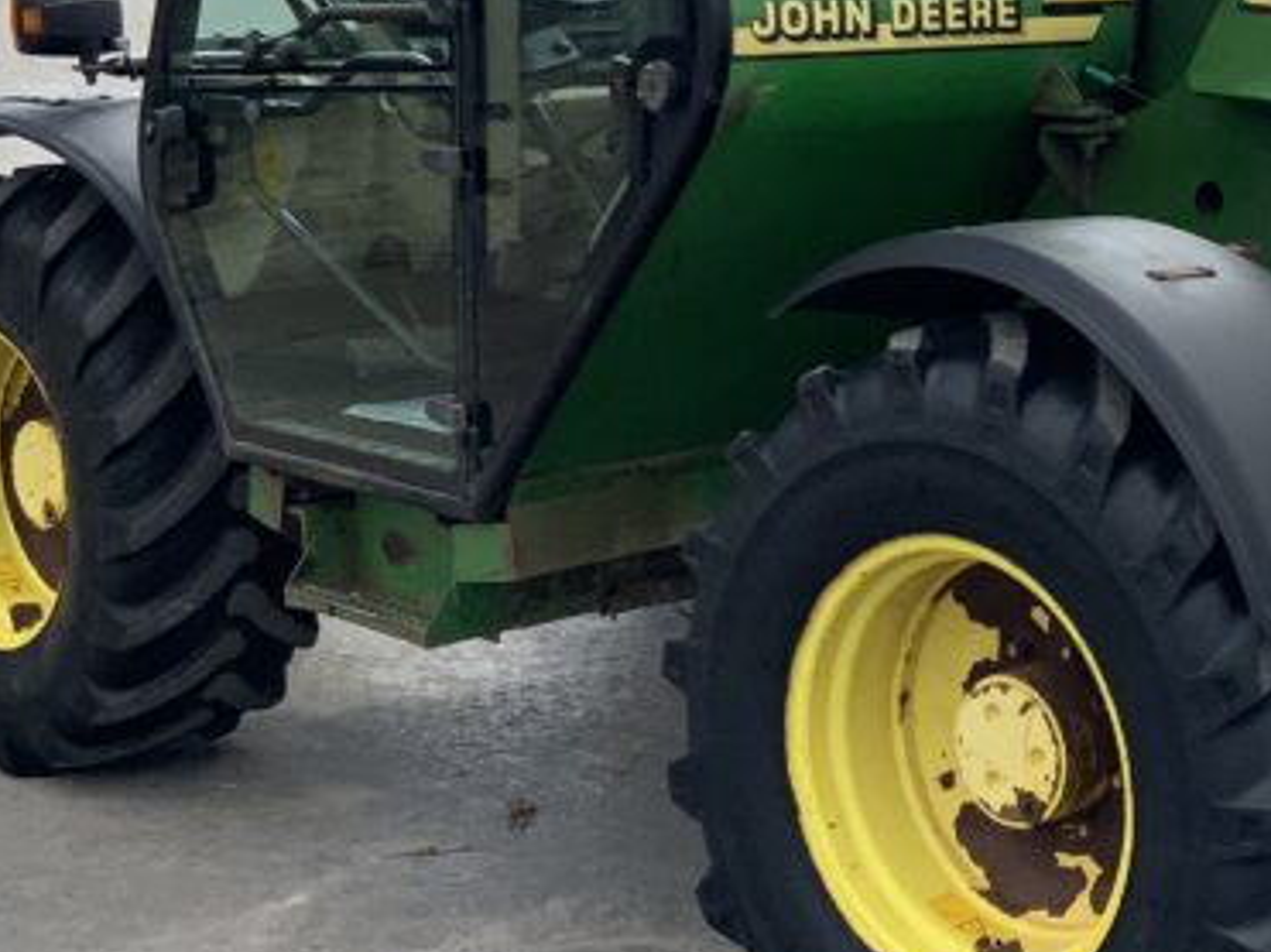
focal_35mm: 80
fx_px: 2936
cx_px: 1278
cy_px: 291
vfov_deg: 18.4
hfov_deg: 23.4
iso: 16
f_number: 1.8
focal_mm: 3
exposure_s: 1/1377
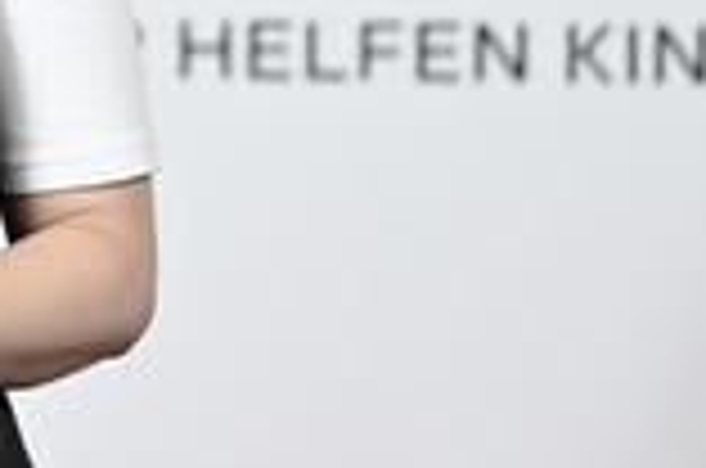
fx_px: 5343
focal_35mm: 273
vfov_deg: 5.0
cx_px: -263
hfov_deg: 7.5
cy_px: -135
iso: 1250
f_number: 2.8
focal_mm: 95
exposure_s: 1/640
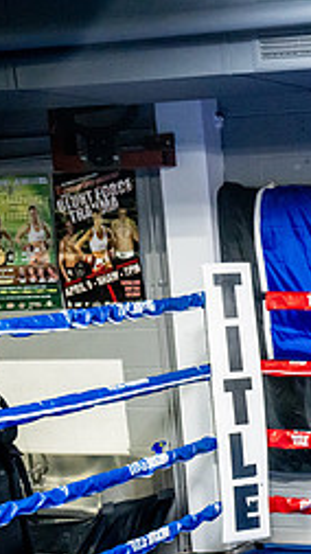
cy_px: 369
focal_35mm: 84
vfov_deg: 25.2
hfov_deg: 12.9
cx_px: 569
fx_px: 1234
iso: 5000
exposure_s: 1/160
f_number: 5
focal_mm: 35
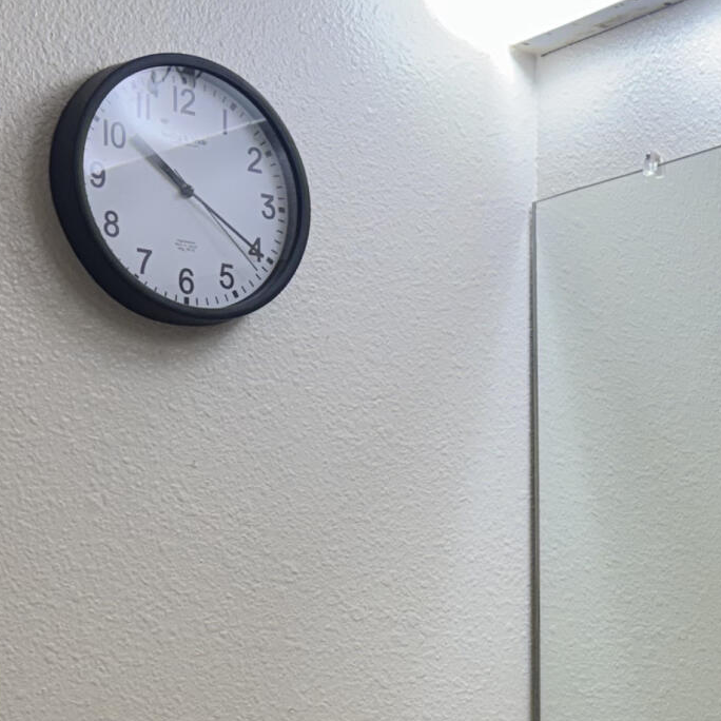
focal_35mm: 93
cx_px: 823
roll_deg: -0.4
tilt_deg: -2.1
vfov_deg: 18.0
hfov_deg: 17.9
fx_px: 2192
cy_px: 796
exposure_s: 1/122
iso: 50
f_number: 1.78
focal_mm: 6.76
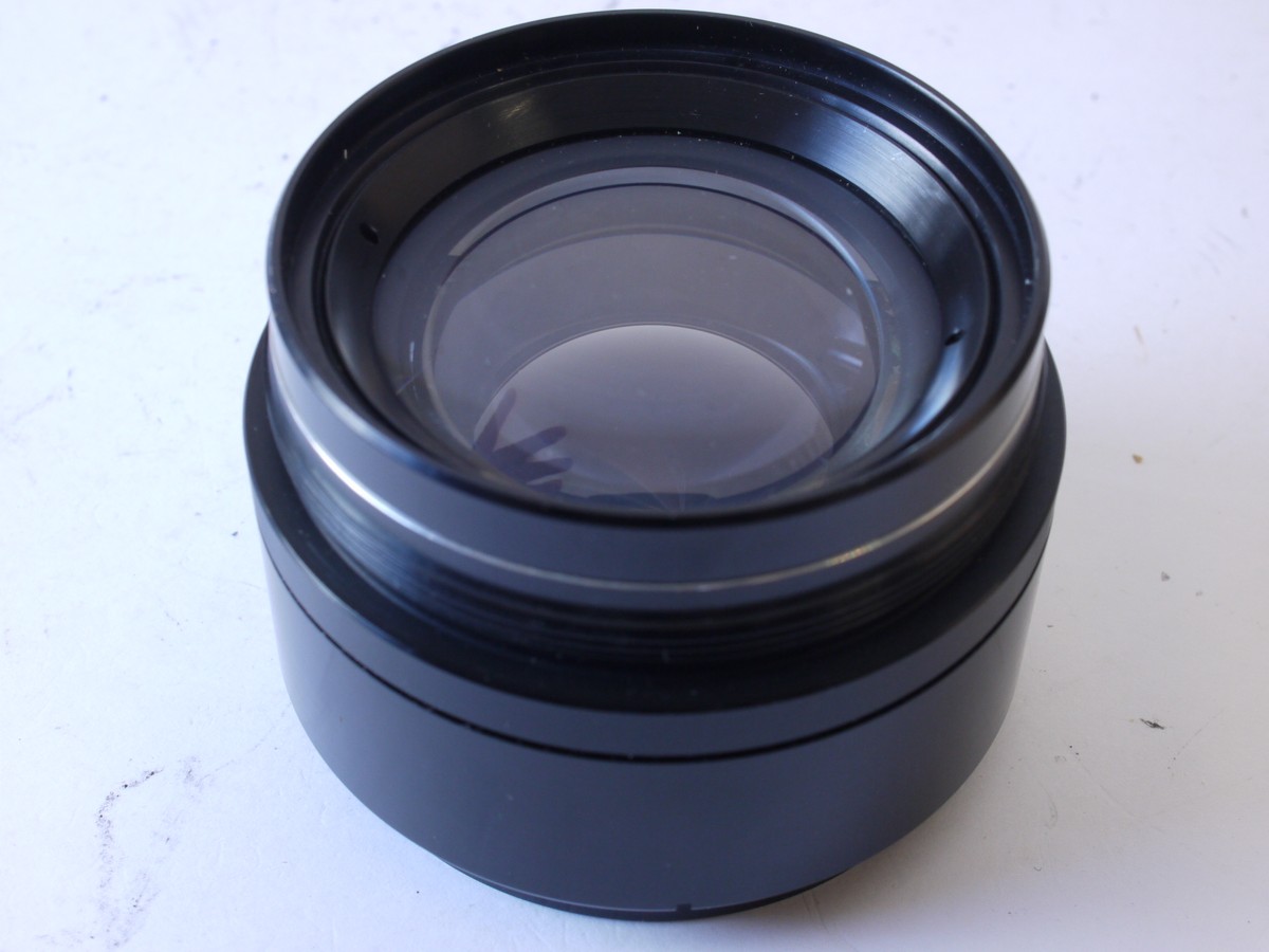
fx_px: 2200
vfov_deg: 24.4
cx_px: 634
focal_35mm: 60
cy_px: 476
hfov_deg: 32.2
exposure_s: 1/10
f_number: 10
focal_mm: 30
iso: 400
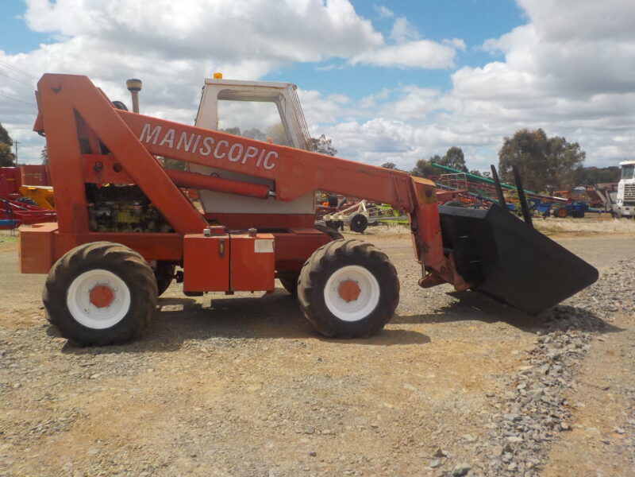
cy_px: 238
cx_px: 318
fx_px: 550
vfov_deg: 46.8
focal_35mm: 30
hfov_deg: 60.0
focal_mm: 4.1
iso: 125
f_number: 6.6
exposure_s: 1/500
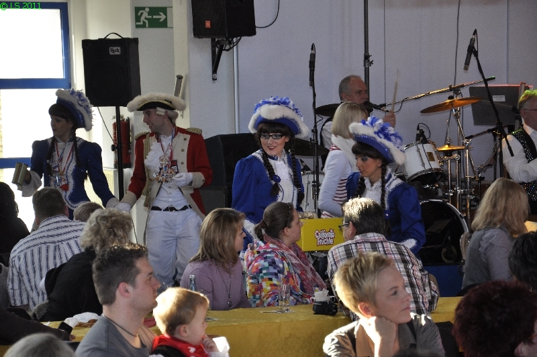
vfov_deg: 9.9
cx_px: 268
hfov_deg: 14.9
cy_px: 178
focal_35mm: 138
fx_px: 2056
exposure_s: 1/80
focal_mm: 92
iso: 400
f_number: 5.6
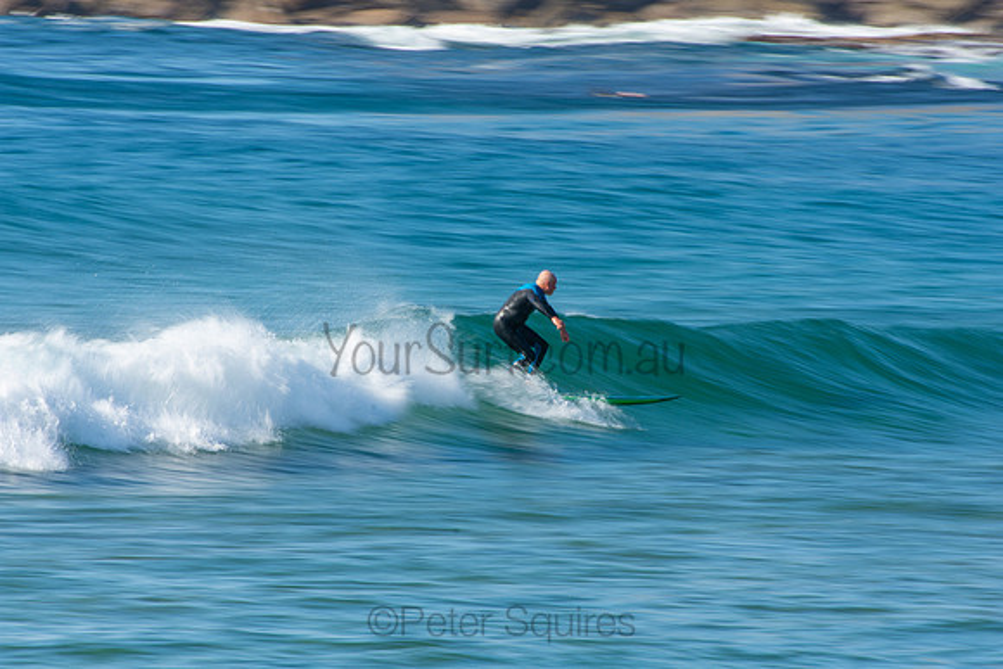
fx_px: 16720
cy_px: 334
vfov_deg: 2.3
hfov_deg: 3.4
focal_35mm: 600
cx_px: 502
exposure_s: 1/20
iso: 100
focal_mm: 400
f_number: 22
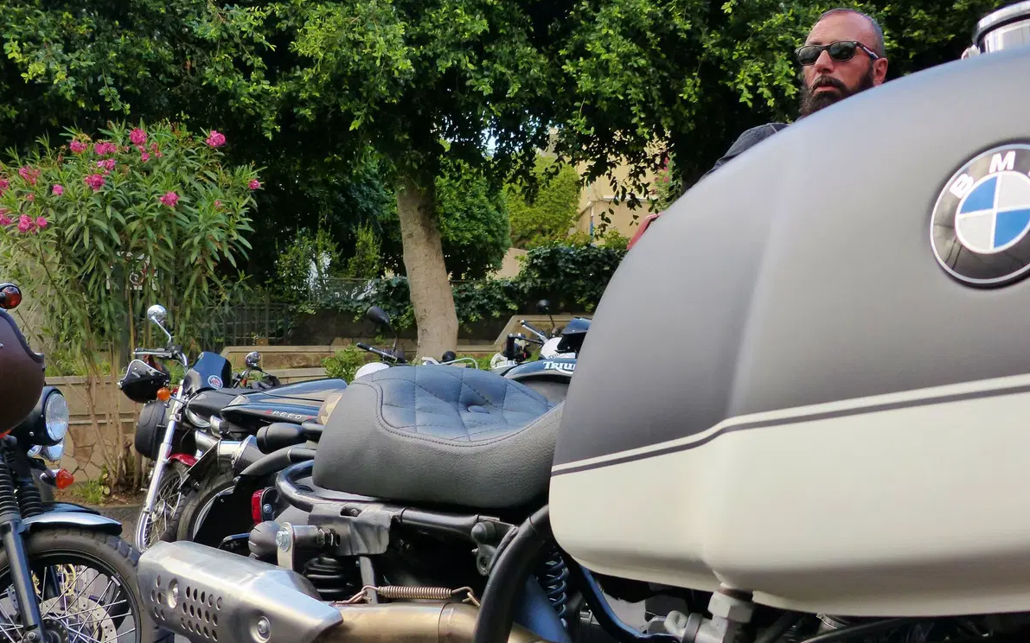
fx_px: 1319
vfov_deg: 27.4
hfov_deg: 42.7
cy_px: 375
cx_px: 515
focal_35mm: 47
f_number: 2.8
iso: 200
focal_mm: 7.8
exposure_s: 1/500
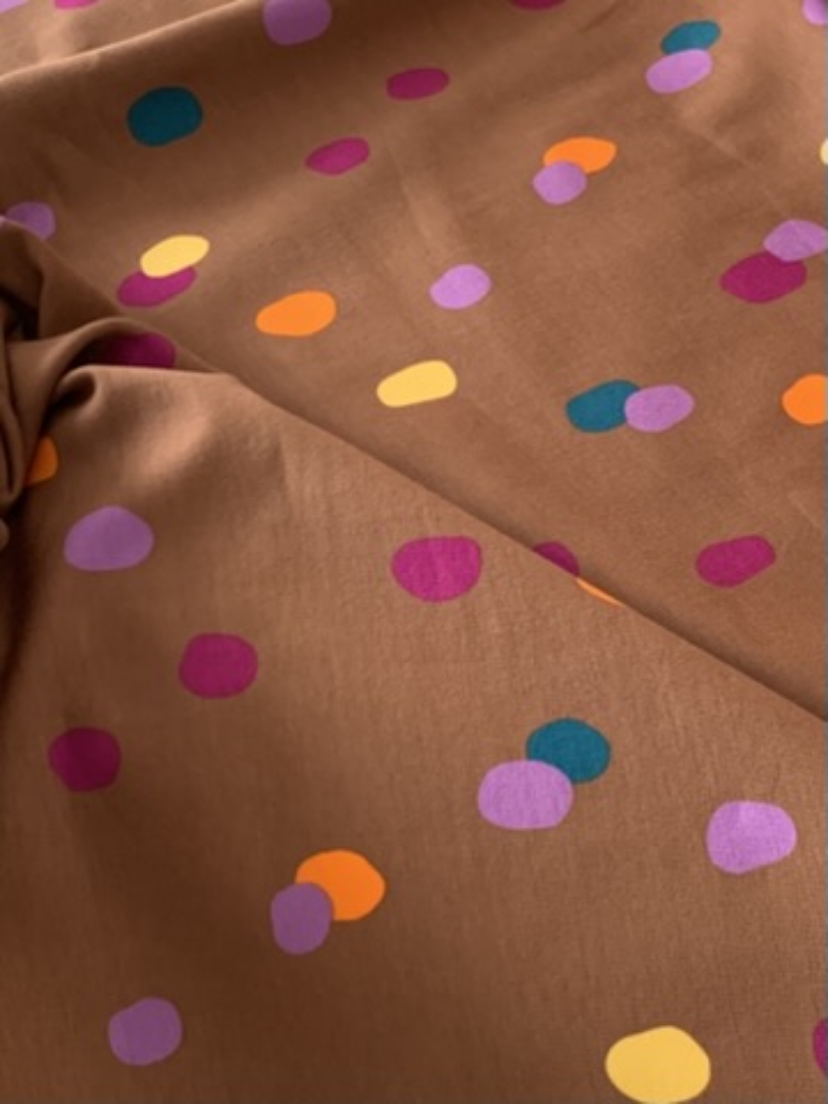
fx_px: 829
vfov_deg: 67.3
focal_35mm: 26
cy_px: 552
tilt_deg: -57.3
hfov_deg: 53.1
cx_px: 414
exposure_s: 1/45
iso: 400
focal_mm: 4.25
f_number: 1.8
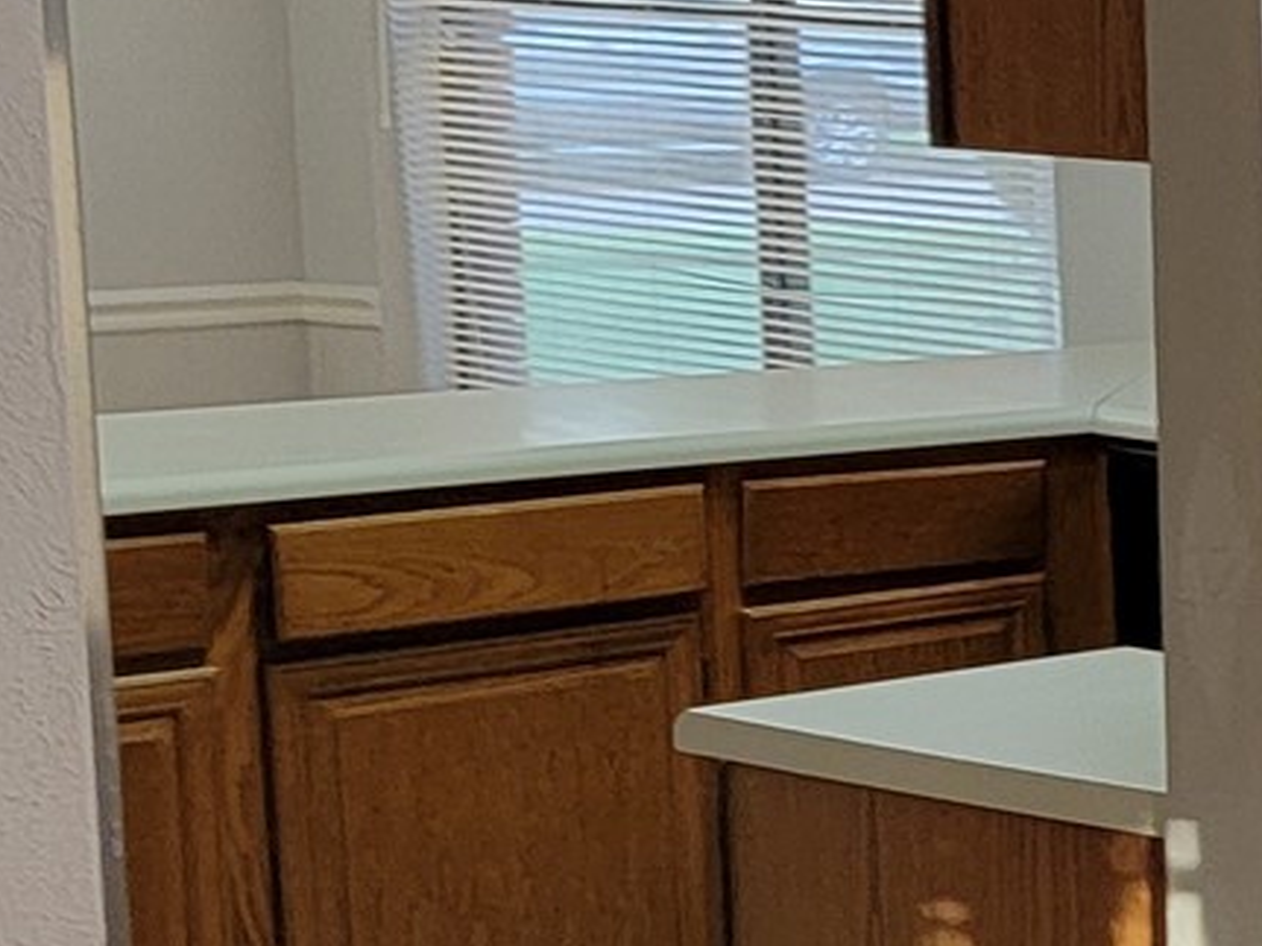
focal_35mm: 114
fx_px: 4155
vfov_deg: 13.0
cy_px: 536
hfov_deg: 13.4
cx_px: 2905
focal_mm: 6.7
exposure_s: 1/60
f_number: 1.8
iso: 200
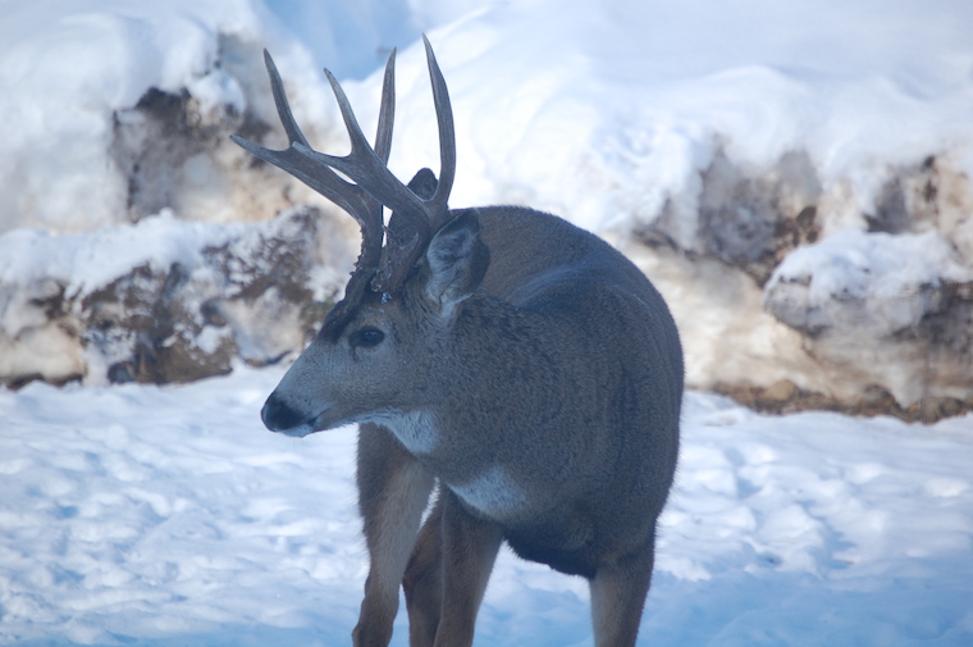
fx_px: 8100
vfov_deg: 4.6
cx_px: 486
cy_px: 324
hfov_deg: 6.9
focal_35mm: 300
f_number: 5.6
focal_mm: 200
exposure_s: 1/500
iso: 400
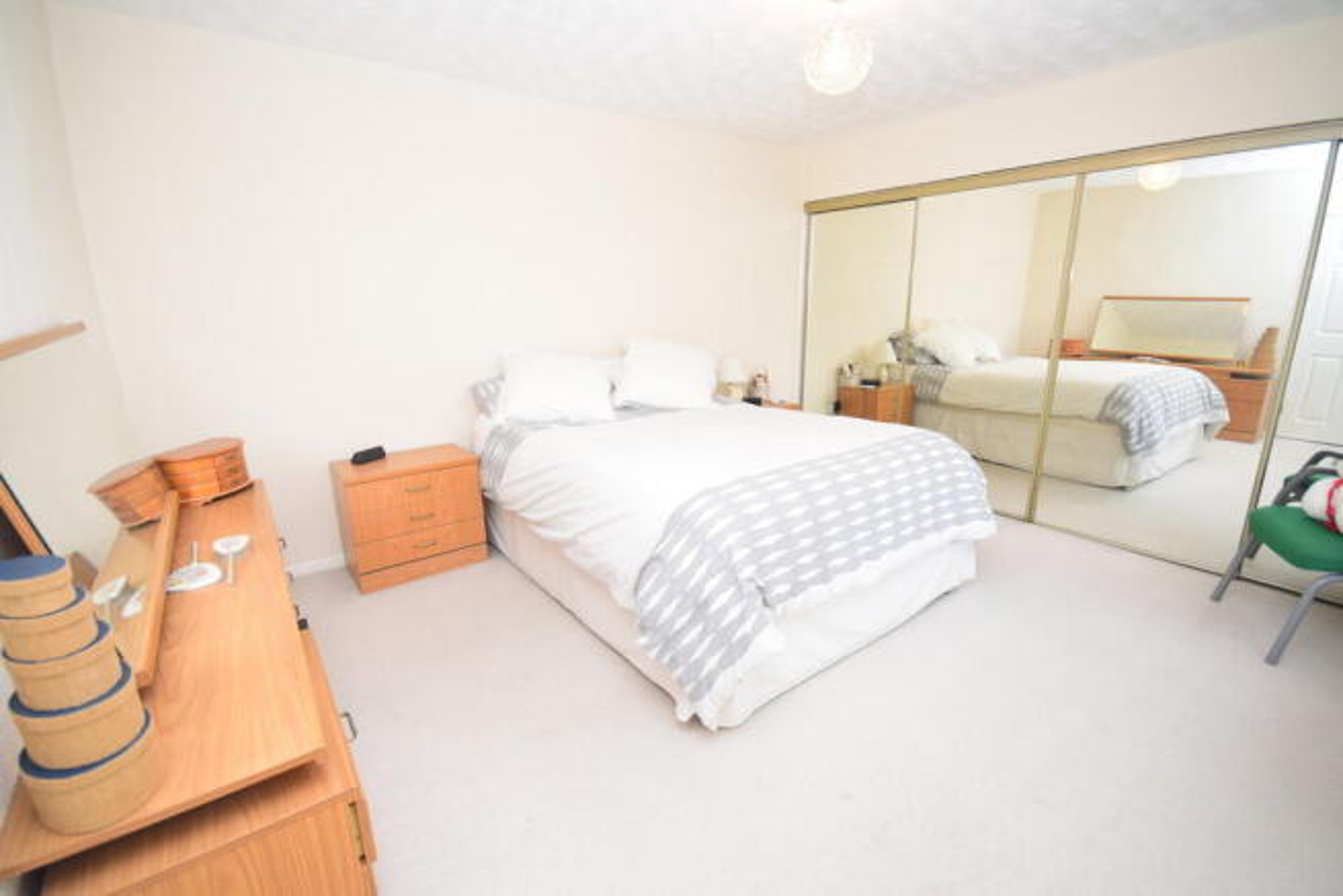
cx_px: 672
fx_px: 560
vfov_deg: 77.4
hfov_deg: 100.4
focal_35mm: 15
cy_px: 448
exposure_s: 1/60
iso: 1600
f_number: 7.1
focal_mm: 10
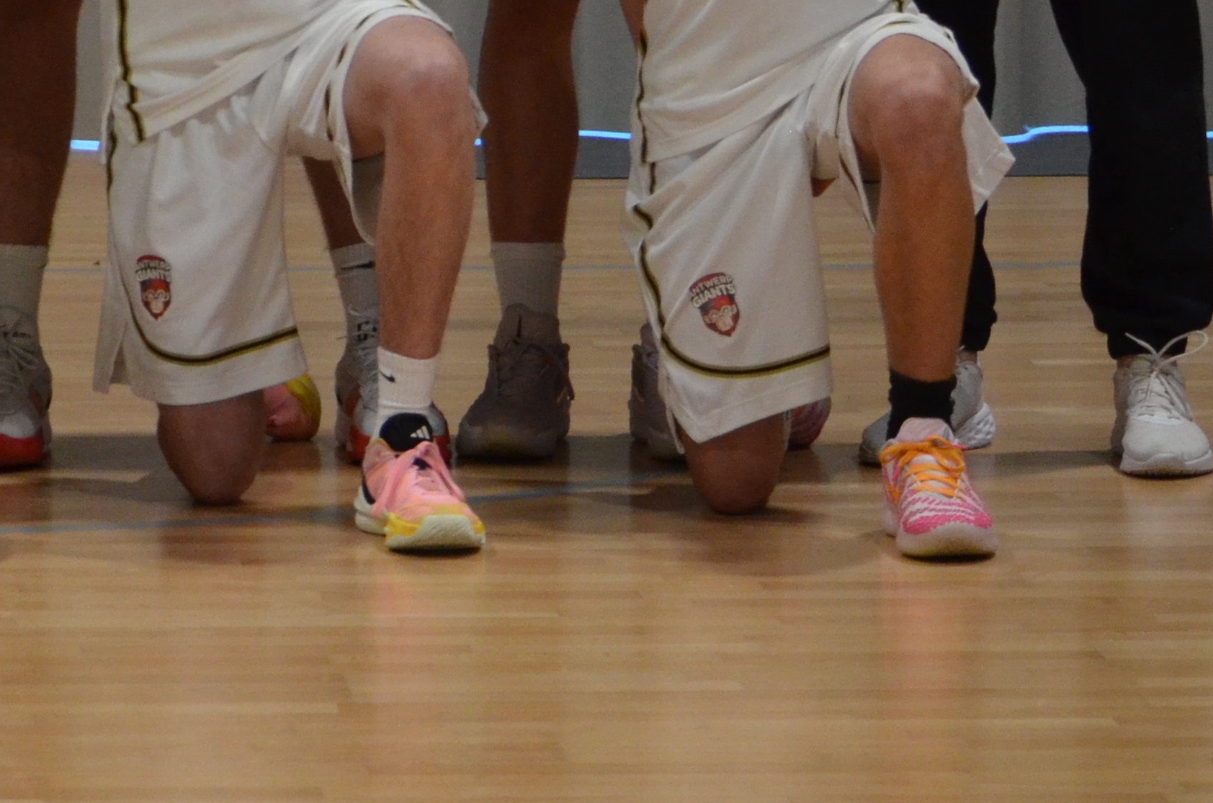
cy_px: -235
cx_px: -295
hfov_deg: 8.4
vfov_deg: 5.6
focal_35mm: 241
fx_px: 8118
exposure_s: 1/200
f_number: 4.5
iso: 1600
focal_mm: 55
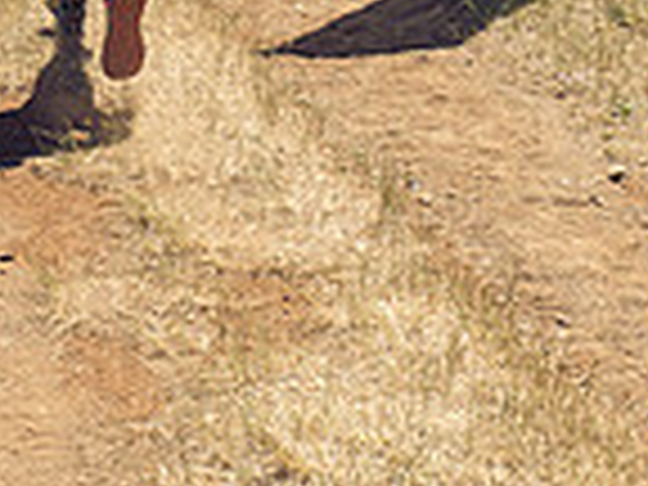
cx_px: 220
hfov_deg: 17.4
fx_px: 2115
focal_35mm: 113
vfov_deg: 11.8
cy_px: -466
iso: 160
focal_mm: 14
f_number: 4
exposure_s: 1/1000
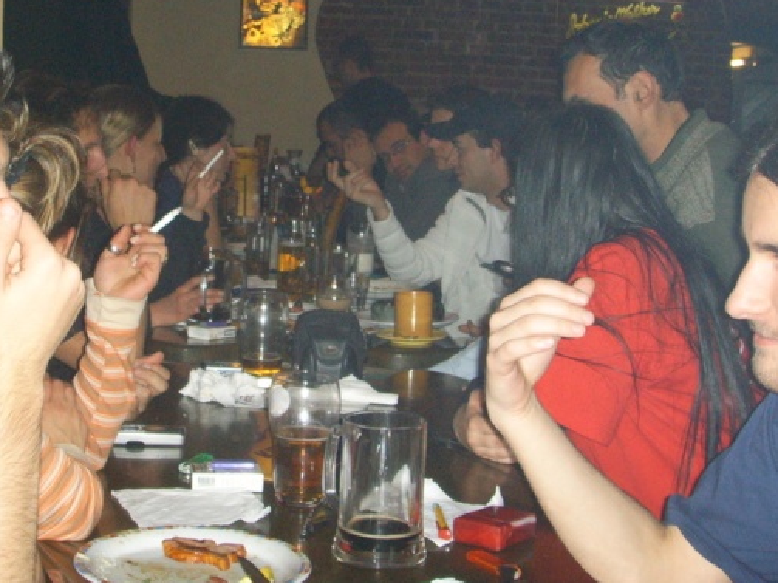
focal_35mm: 62
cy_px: 193
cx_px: 264
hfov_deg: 31.0
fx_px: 1393
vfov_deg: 23.5
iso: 209
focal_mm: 6.6
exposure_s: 1/45
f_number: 3.5
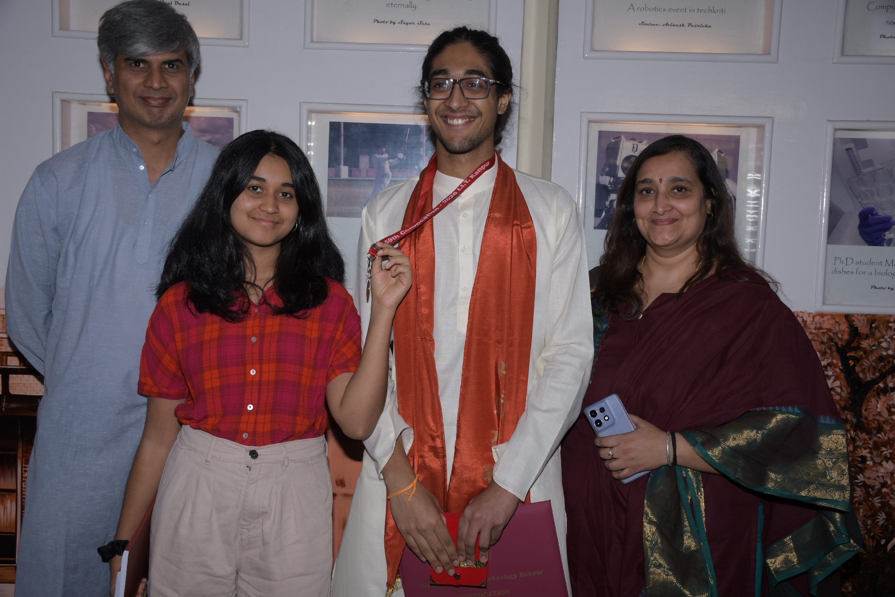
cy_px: 298
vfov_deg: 34.2
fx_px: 970
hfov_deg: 49.6
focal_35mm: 39
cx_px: 448
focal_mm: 26
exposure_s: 1/125
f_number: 5.6
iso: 200
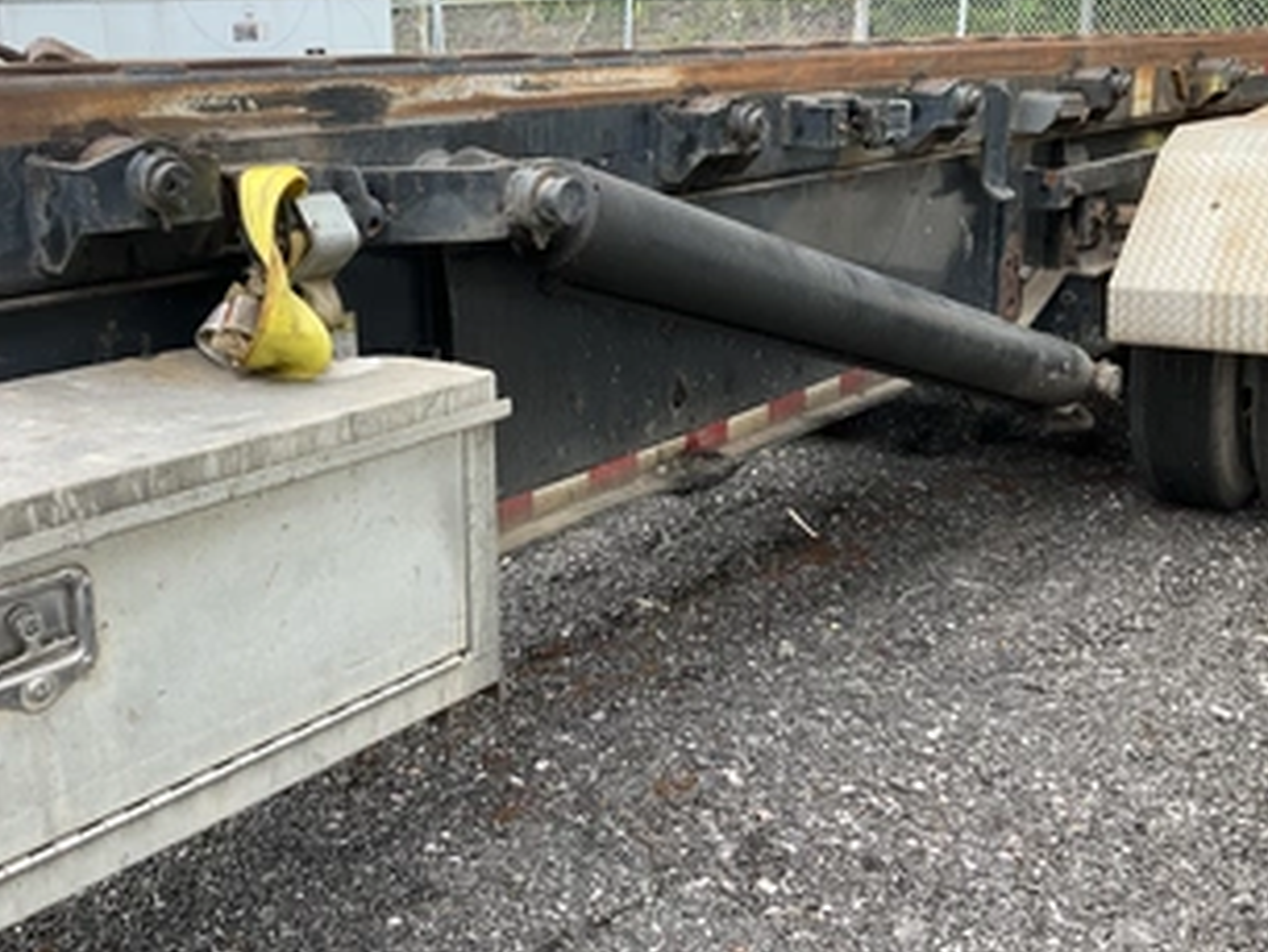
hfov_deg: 48.7
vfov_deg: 37.6
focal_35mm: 38
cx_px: 524
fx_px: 1393
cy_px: 391
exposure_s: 1/391
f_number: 1.8
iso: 25
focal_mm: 3
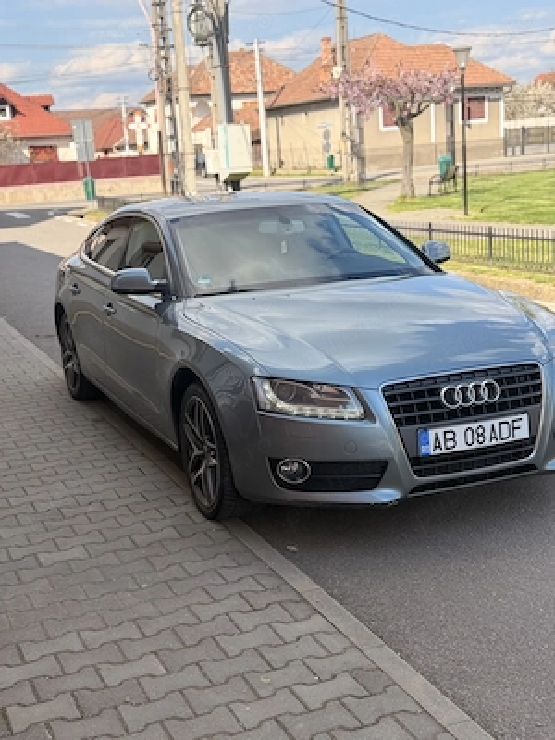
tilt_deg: -12.2
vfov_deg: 39.7
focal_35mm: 48
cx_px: 278
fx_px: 1026
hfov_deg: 30.3
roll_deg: +3.5
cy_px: 370
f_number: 1.78
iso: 64
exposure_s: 1/2342
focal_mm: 6.76
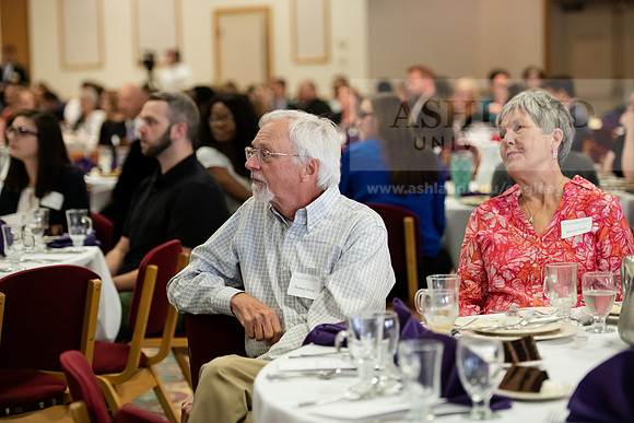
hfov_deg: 20.8
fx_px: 1726
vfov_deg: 14.0
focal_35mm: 98
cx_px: 317
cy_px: 212
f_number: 2.8
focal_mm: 98
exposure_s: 1/200
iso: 2500
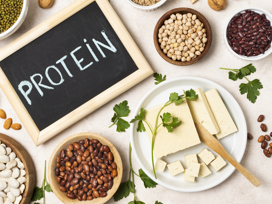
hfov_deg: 29.9
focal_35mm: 65
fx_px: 508
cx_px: 106
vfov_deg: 22.7
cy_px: 92
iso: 200
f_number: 8
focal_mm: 35
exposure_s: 1/160
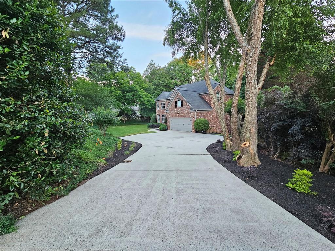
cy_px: 126
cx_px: 168
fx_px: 126
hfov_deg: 106.2
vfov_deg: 89.9
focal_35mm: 13
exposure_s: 1/60
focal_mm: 2.2
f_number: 2.2
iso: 125
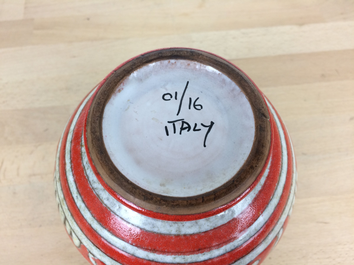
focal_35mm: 29
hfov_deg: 61.7
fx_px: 297
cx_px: 177
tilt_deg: -64.1
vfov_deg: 48.2
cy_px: 132
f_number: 2.2
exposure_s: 1/33
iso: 40
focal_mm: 4.15
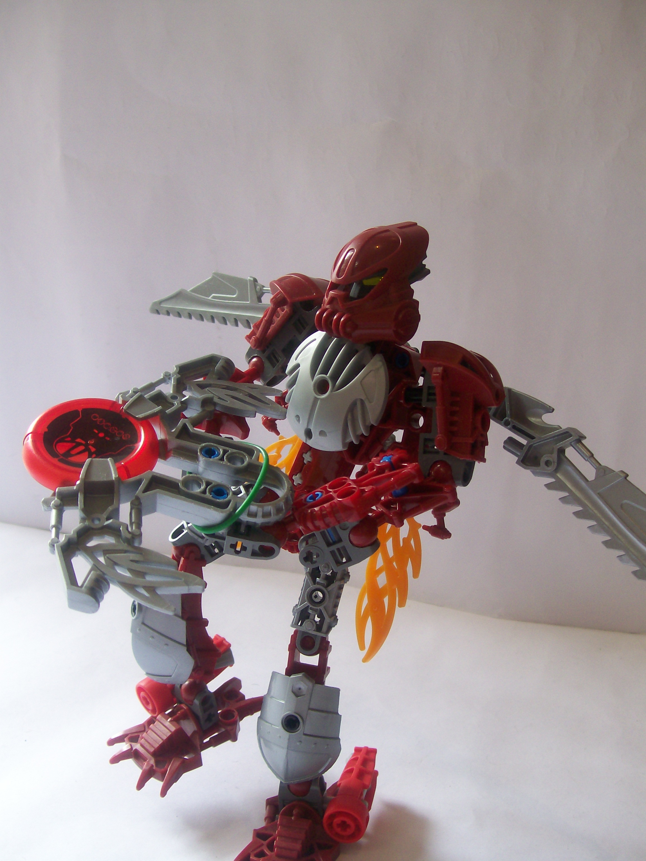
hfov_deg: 39.7
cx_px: 323
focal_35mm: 36
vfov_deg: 51.4
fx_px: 896
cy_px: 430
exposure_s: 1/39.7
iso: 80
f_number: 2.7
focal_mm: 6
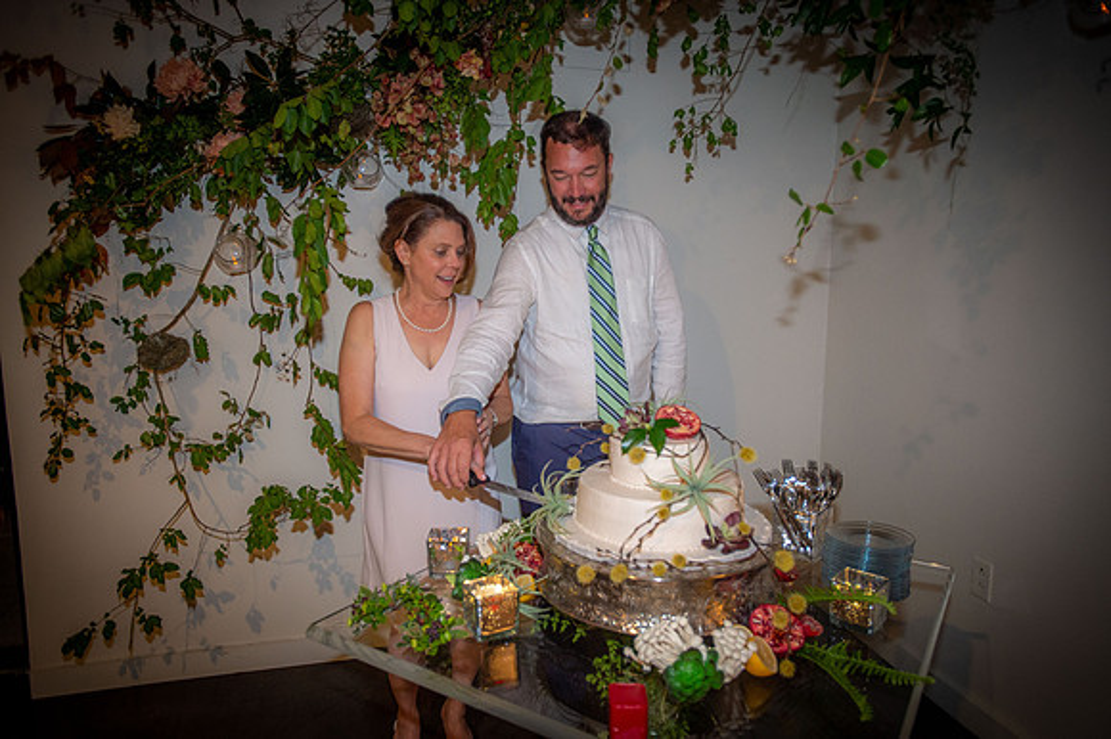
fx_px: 740
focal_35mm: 24
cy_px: 370
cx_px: 556
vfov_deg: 53.1
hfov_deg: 73.8
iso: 1600
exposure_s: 1/80
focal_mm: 24
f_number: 2.8
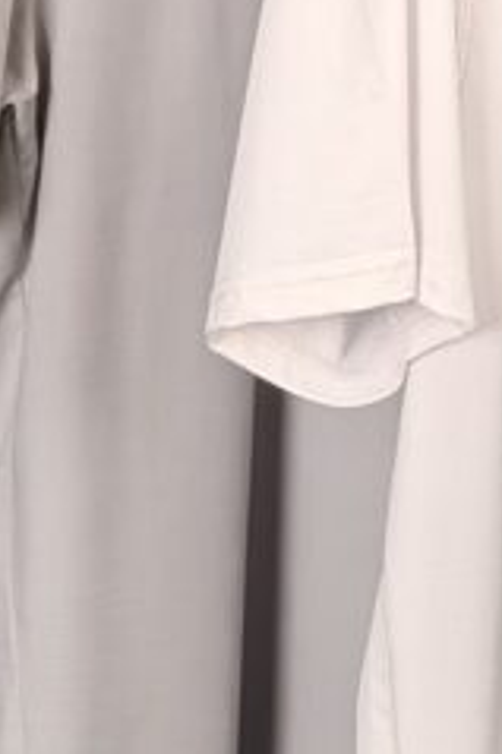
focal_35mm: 195
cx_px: -568
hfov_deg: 6.8
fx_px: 4084
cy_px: -468
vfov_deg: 10.1
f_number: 1.78
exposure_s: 1/100
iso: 50
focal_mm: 6.76
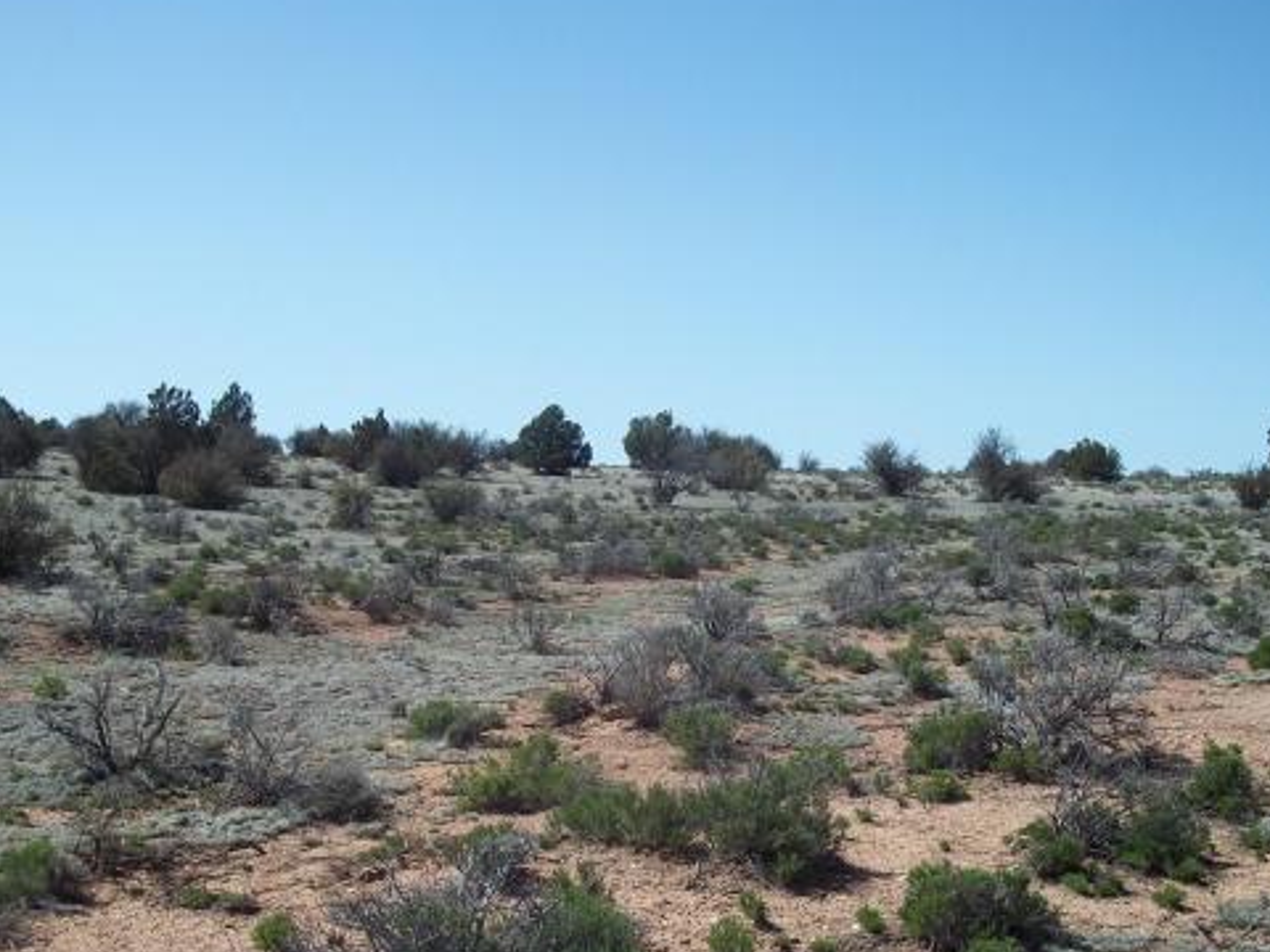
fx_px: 1761
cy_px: 598
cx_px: 624
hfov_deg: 39.7
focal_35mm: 48
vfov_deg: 30.1
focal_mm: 6.5
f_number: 8
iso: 80
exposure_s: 1/250
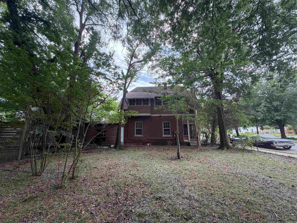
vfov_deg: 85.7
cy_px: 112
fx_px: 120
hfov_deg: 102.1
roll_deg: +0.8
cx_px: 148
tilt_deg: +11.1
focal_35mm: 14
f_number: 2.2
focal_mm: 2.22
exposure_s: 1/233
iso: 50
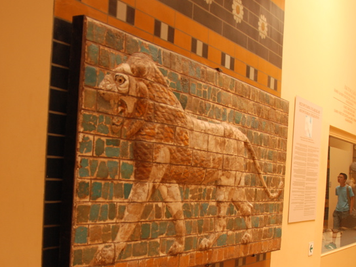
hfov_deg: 38.9
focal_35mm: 49
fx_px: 504
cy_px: 200
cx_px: 176
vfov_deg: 29.2
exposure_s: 1/50
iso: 320
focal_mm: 18
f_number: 3.5
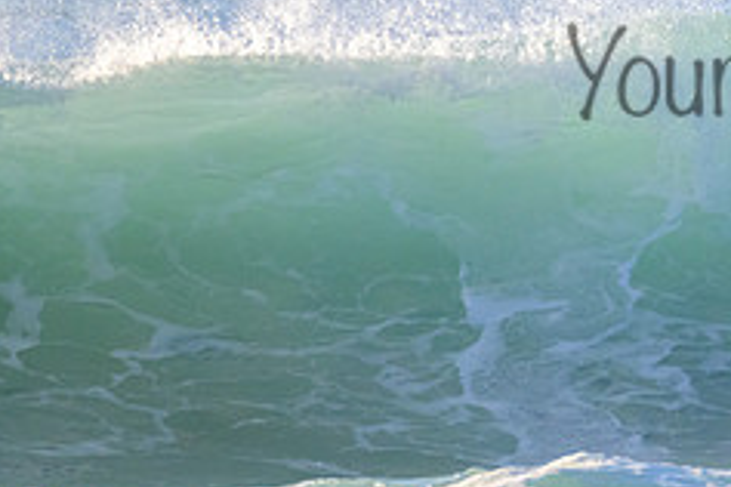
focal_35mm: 1957
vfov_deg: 0.7
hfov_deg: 1.1
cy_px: 45
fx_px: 39735
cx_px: 885
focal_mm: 800
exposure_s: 1/1600
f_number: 11
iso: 2200
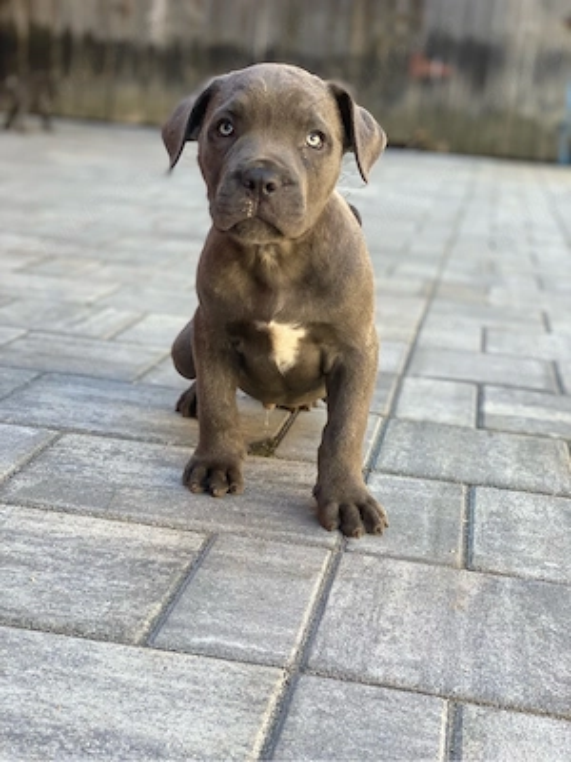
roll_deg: -4.6
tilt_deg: -11.0
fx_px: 1144
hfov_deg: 28.0
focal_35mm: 52
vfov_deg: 36.8
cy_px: 381
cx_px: 286
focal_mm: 6
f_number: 2
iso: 25
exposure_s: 1/122
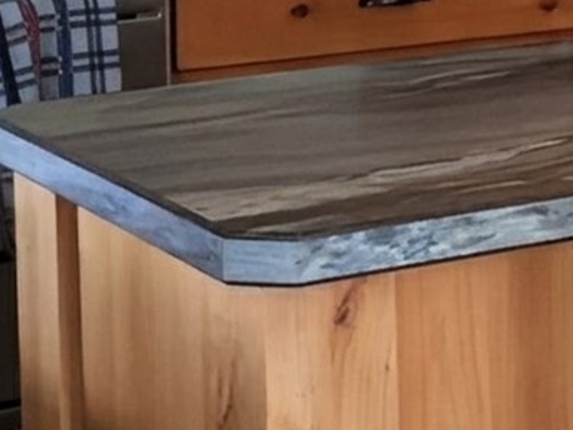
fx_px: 2366
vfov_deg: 10.2
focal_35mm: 143
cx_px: 668
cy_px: -110
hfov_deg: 13.5
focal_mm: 4.44
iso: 976
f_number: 1.8
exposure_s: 1/30
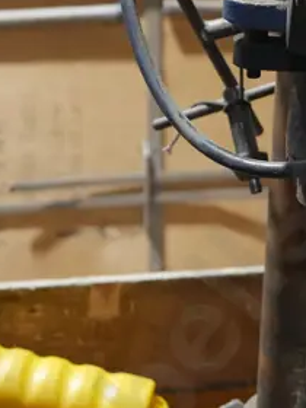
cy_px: 105
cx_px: 378
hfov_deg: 12.3
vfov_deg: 16.7
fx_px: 1379
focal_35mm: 117
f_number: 3.6
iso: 640
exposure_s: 1/60
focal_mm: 16
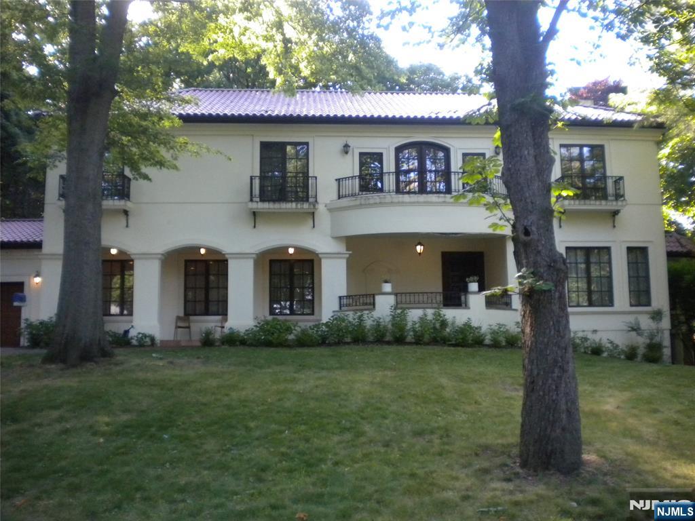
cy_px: 260
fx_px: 703
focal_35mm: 35
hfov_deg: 52.6
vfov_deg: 40.7
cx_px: 348
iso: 400
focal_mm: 6.3
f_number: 3.1
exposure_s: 1/261
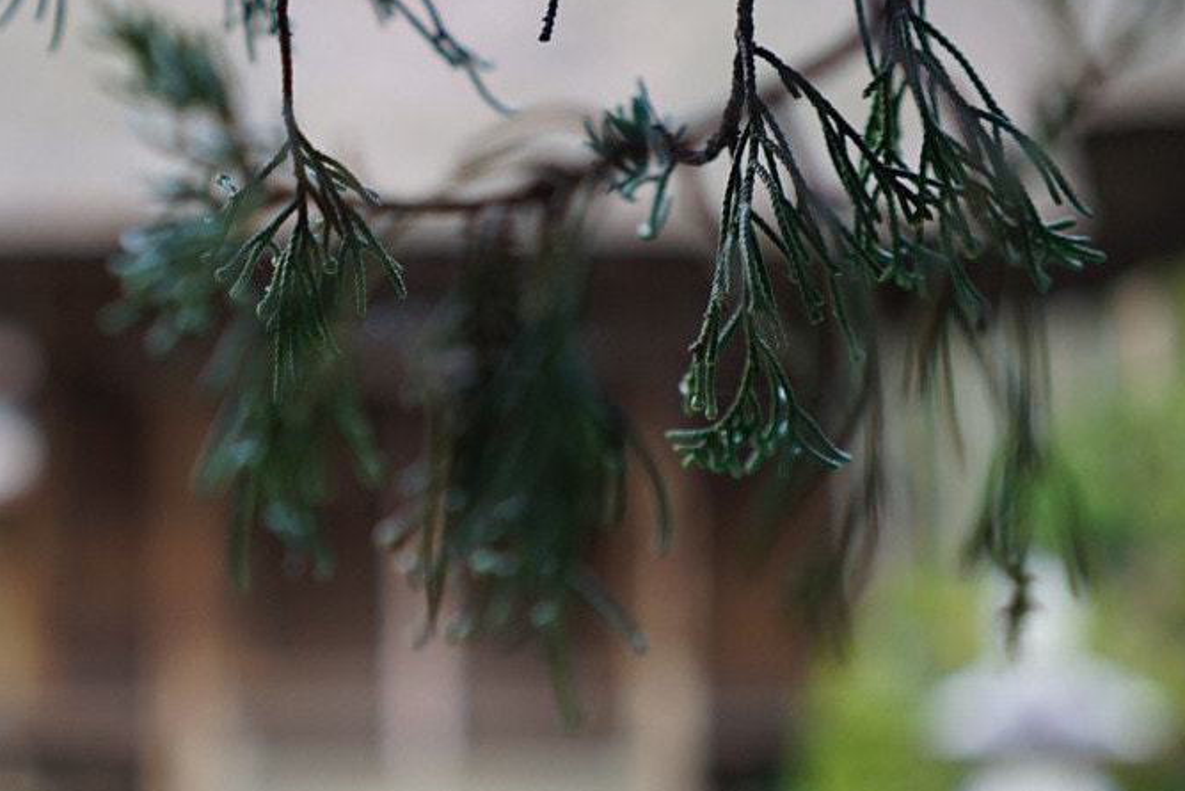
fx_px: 2765
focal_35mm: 84
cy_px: 360
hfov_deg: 23.8
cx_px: 224
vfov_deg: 16.3
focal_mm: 35
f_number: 2.8
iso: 200
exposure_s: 1/60
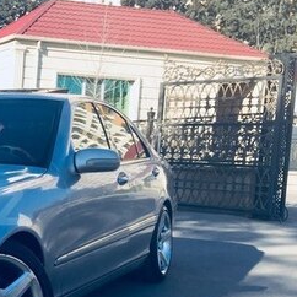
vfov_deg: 24.5
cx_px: -102
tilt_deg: -4.4
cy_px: 207
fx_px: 679
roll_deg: -3.0
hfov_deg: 21.9
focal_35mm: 70
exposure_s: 1/920
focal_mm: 4.15
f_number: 2.2
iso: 32
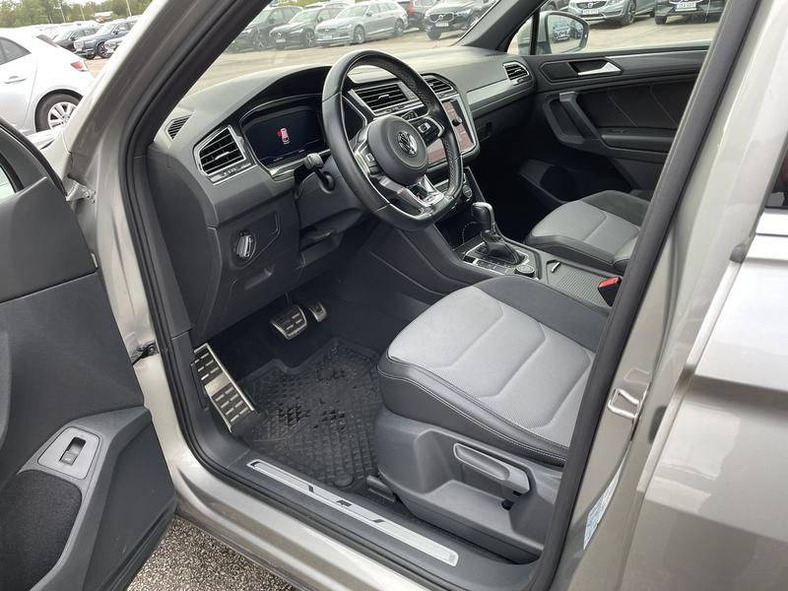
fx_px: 592
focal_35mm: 26
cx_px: 394
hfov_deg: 67.3
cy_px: 296
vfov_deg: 53.1
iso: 64
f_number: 1.6
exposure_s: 1/121
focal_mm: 4.2
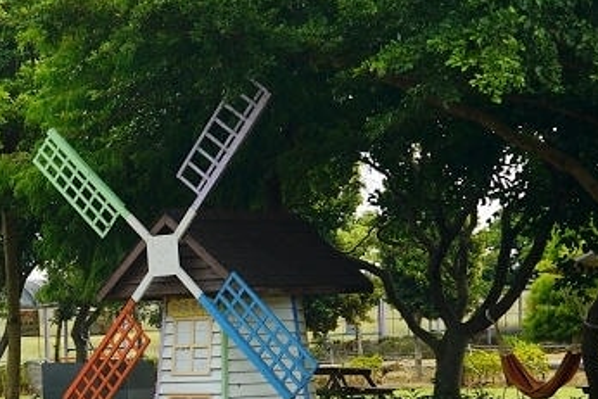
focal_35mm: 104
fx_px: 1728
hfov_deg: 18.6
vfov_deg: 13.1
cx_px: -112
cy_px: 344
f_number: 5.6
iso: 100
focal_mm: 30
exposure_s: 1/80
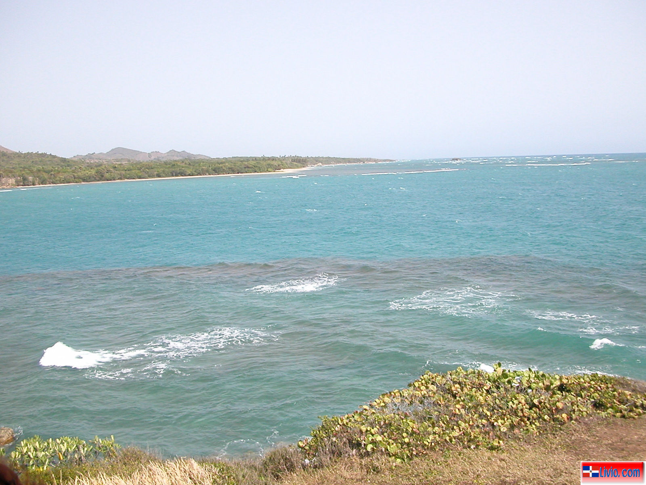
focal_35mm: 37
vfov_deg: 38.7
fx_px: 690
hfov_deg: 50.1
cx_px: 323
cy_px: 242
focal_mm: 5.6
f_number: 2.7
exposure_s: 1/1076
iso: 100
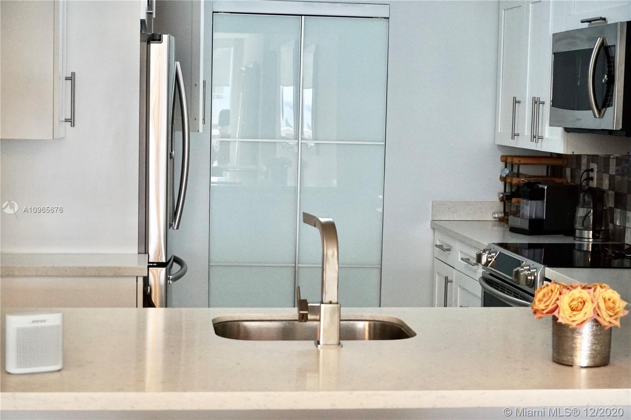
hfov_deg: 29.9
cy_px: 210
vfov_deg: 20.1
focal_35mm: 68
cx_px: 316
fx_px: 1182
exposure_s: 1/160
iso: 1250
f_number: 5.6
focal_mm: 45
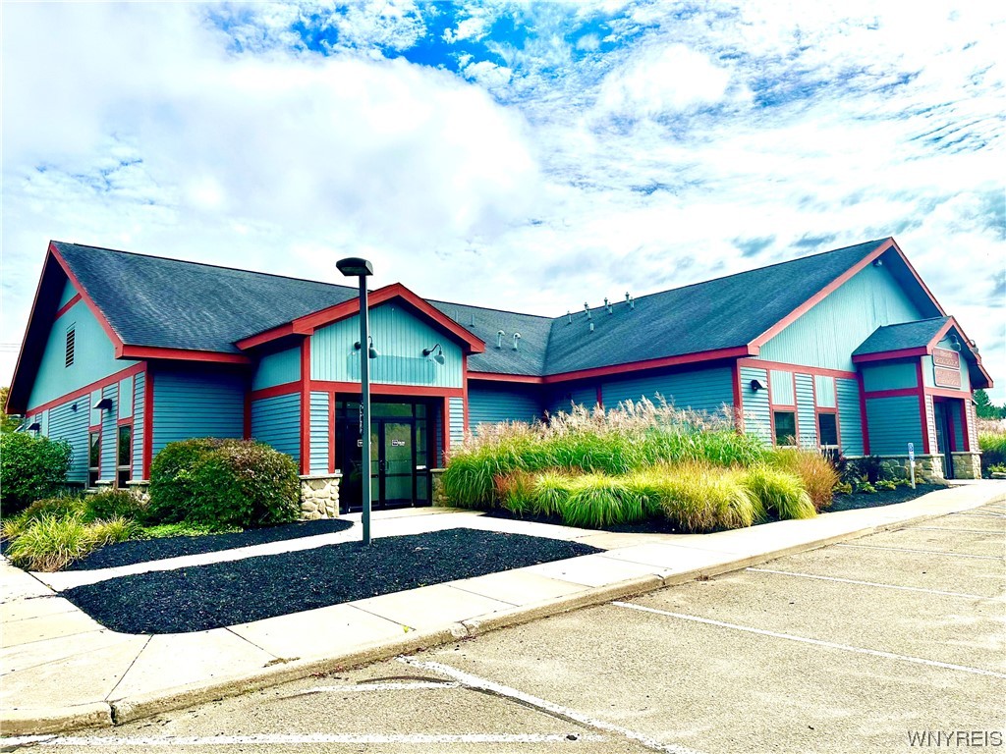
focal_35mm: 24
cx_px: 503
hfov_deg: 71.6
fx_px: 697
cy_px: 377
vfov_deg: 56.8
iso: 80
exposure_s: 1/13699
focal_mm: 6.86
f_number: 1.78
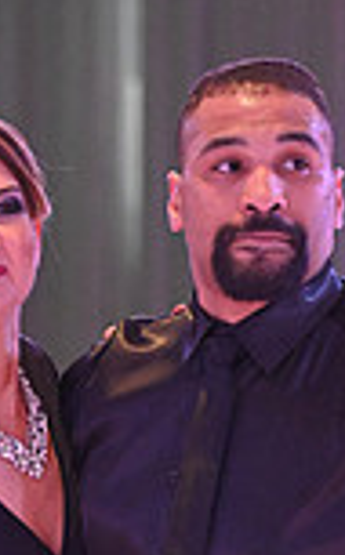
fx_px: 9946
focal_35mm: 658
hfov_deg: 2.0
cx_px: 67
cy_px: 863
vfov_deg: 3.2
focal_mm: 170
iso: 5000
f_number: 5.6
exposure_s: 1/400
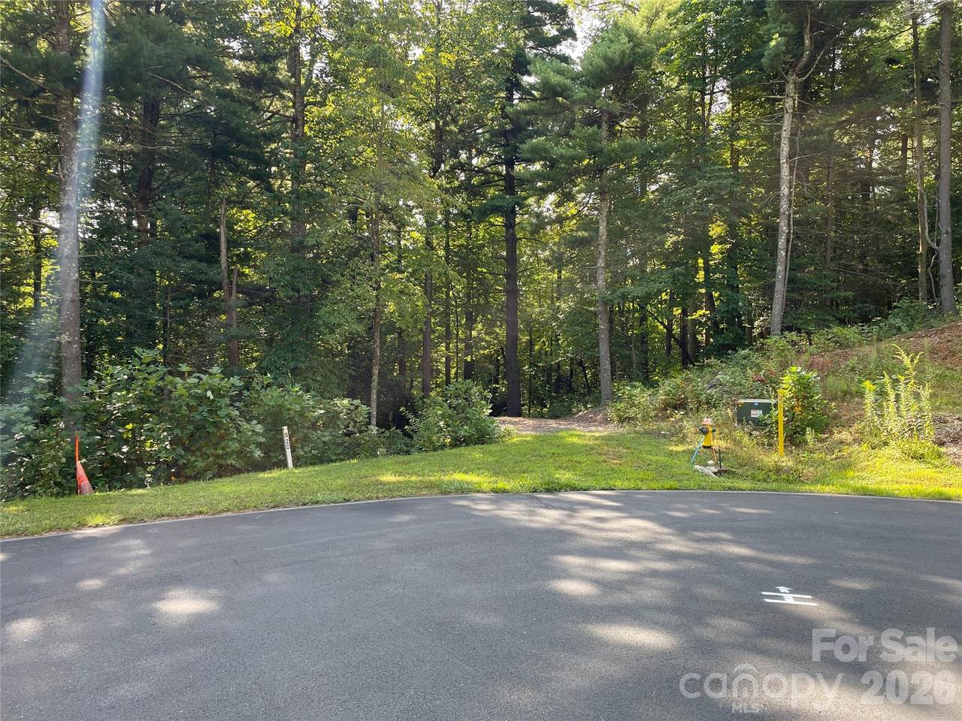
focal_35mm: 26
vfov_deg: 53.1
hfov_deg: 67.3
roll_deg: -0.7
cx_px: 481
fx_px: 723
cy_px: 360
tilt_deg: -1.9
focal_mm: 4.2
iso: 32
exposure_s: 1/164
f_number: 1.6
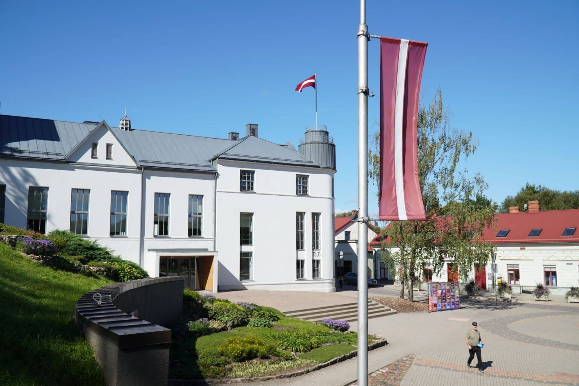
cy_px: 193
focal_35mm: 30
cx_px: 290
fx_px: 482
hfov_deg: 61.9
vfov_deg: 43.6
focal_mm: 20
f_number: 8
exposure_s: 1/250
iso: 100
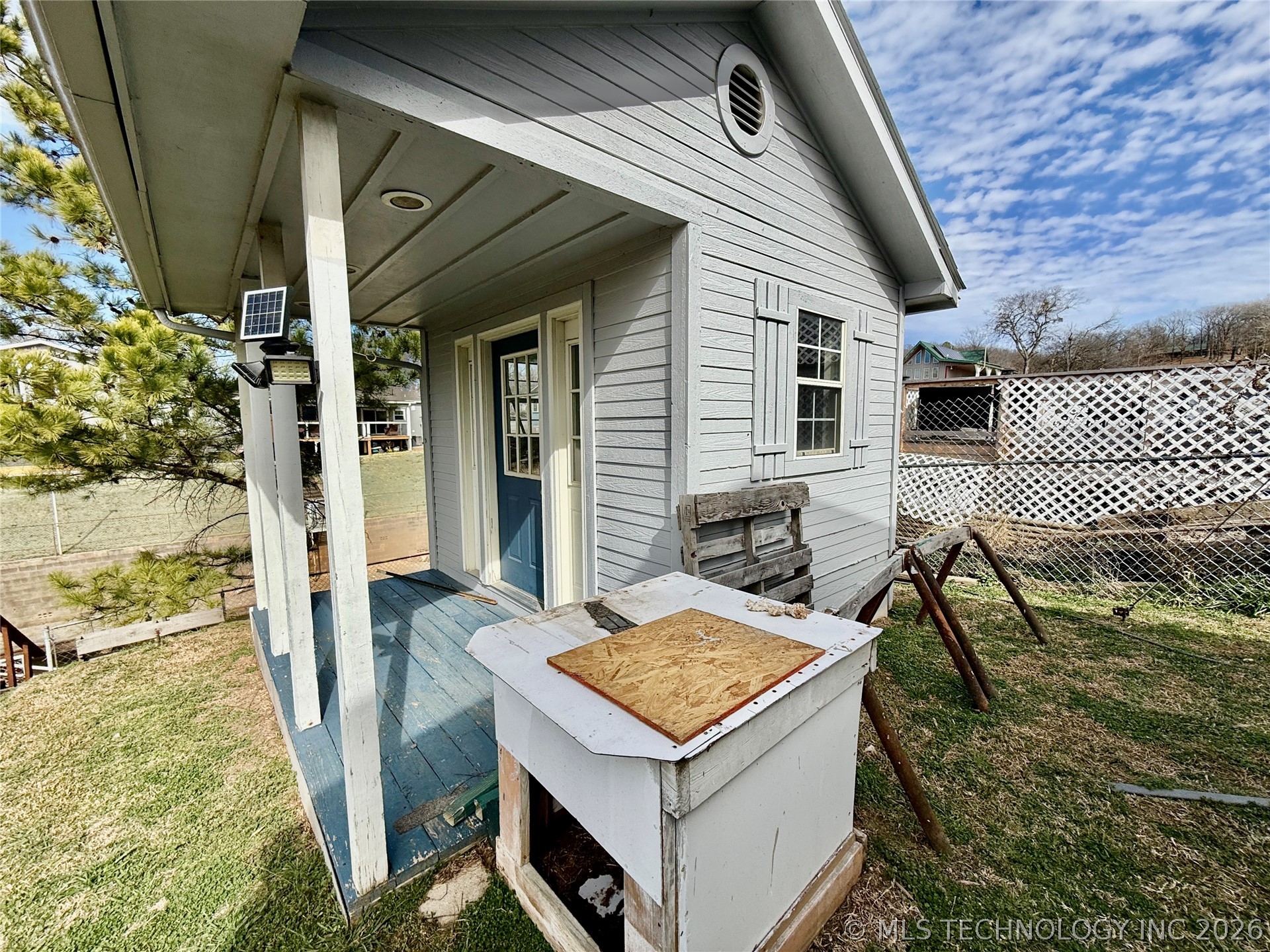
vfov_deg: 85.7
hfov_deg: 102.1
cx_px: 635
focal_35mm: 14
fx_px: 514
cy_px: 476
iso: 50
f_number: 2.2
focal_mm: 2.22
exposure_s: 1/2506
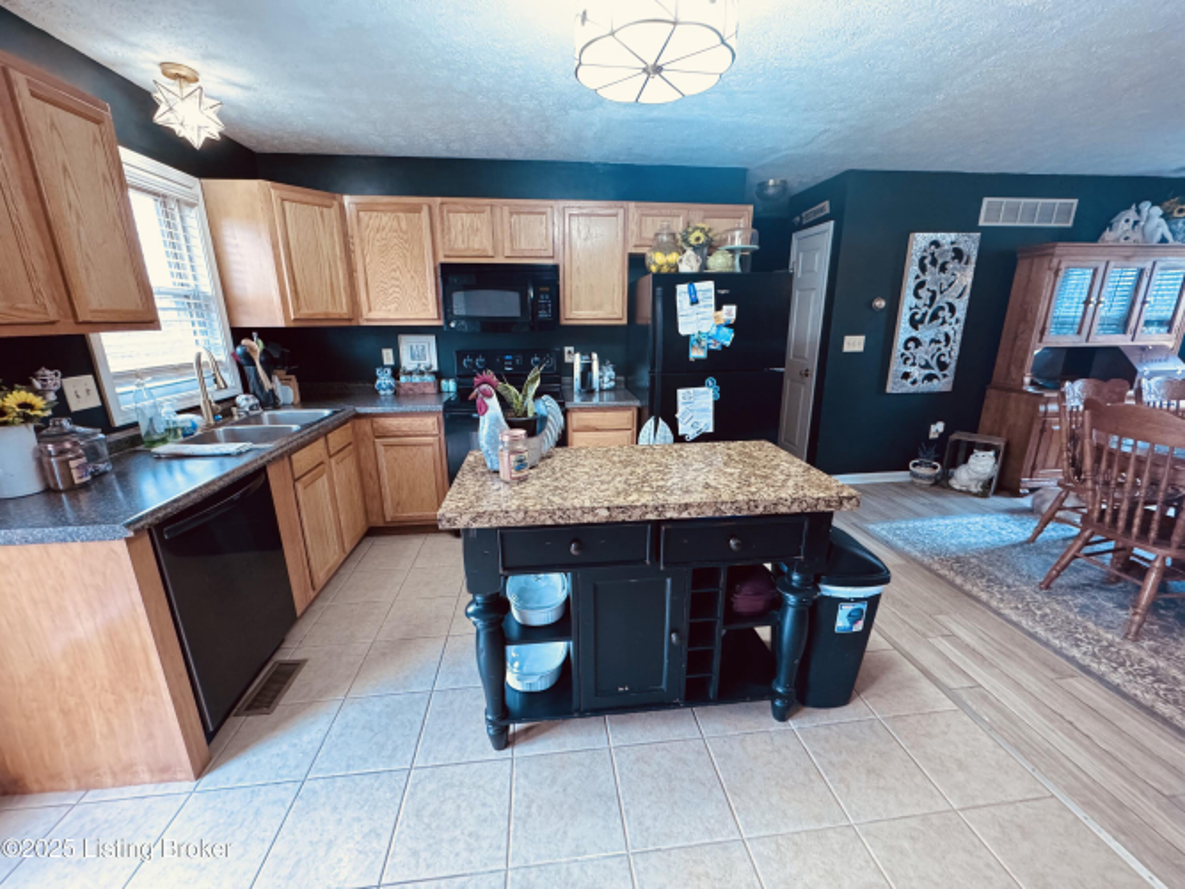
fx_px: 479
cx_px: 592
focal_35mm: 14
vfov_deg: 85.7
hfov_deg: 102.1
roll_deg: +0.4
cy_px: 444
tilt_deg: -15.7
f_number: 2.2
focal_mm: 2.22
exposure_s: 1/60
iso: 800
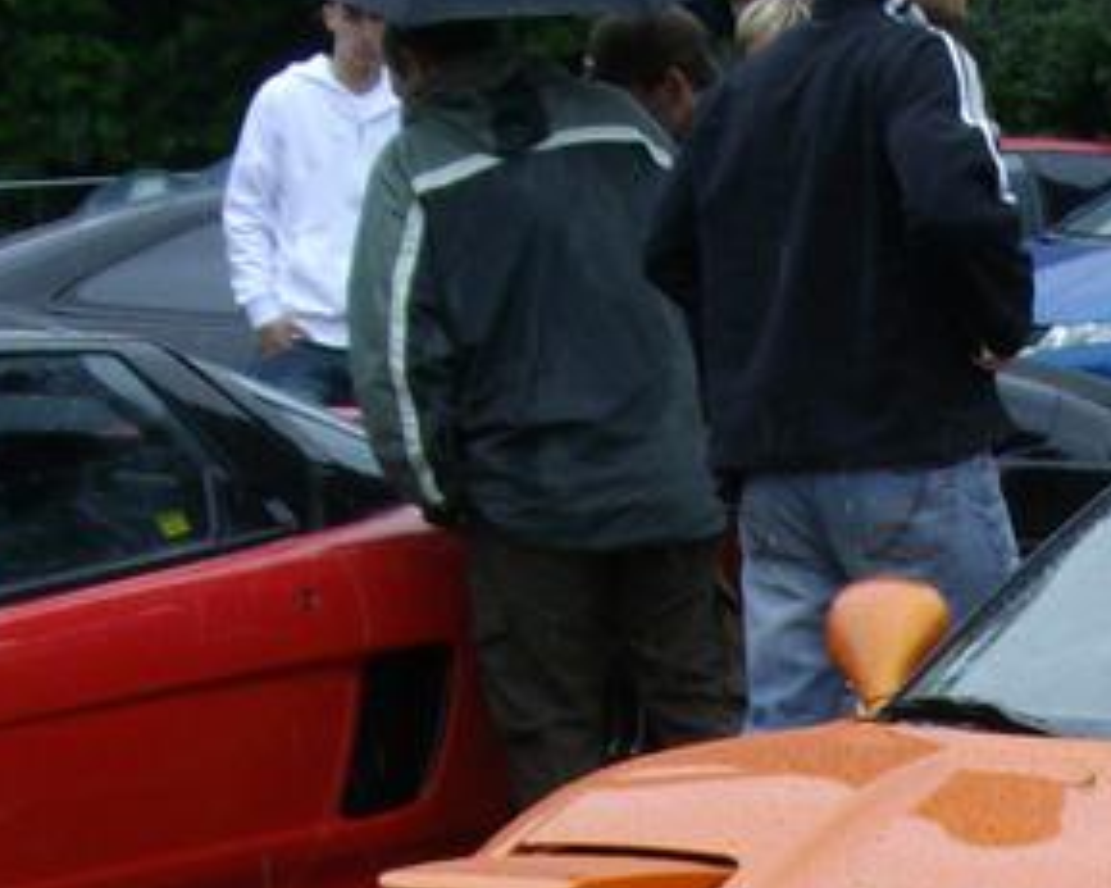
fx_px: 4799
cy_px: 1330
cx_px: 1522
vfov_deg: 10.2
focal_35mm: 146
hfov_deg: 12.7
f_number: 2.7
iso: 80
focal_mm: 6
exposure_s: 1/320
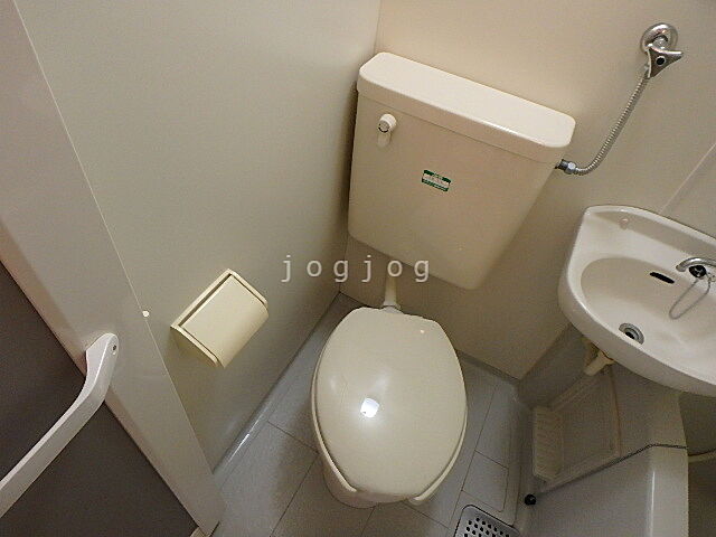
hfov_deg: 79.0
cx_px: 358
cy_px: 268
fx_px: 434
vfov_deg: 63.4
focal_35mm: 21
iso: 500
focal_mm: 3.7
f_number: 3.5
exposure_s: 1/30
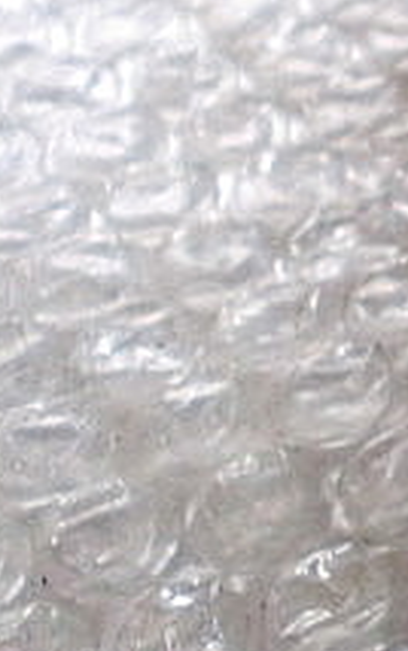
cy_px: 234
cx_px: 807
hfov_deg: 10.8
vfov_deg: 18.7
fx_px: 1972
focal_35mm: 111
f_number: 3.1
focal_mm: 6.3
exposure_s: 1/60
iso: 1000
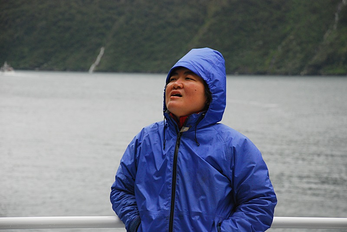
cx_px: 174
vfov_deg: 10.2
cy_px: 116
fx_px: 1303
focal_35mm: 135
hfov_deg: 15.2
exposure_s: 1/250
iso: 400
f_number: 6.3
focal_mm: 90
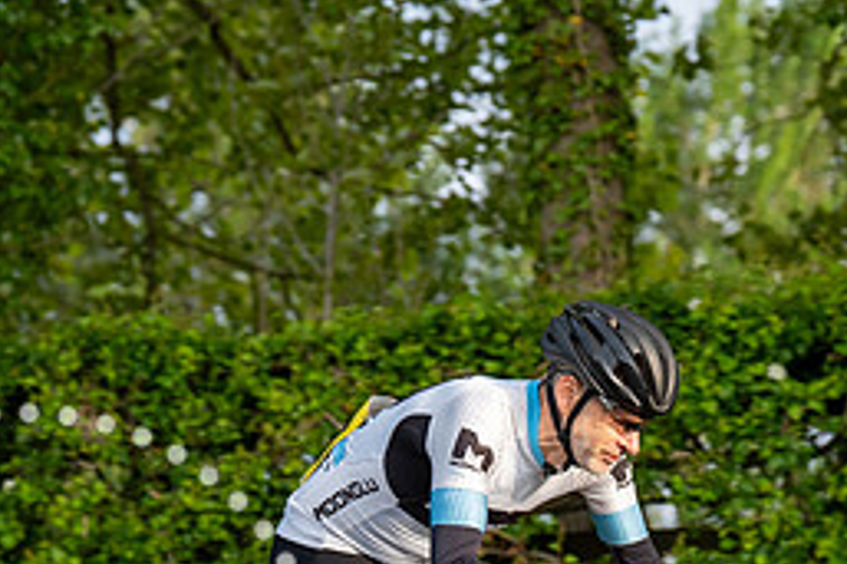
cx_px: 540
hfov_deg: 9.9
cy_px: 546
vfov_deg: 6.6
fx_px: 4890
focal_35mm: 208
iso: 1250
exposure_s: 1/800
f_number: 4
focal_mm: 92
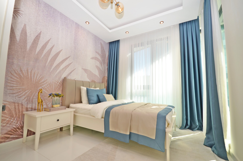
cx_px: 122
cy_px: 80
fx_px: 101
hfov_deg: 100.5
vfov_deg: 77.1
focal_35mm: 15
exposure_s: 1/100
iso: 200
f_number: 5
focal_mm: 10
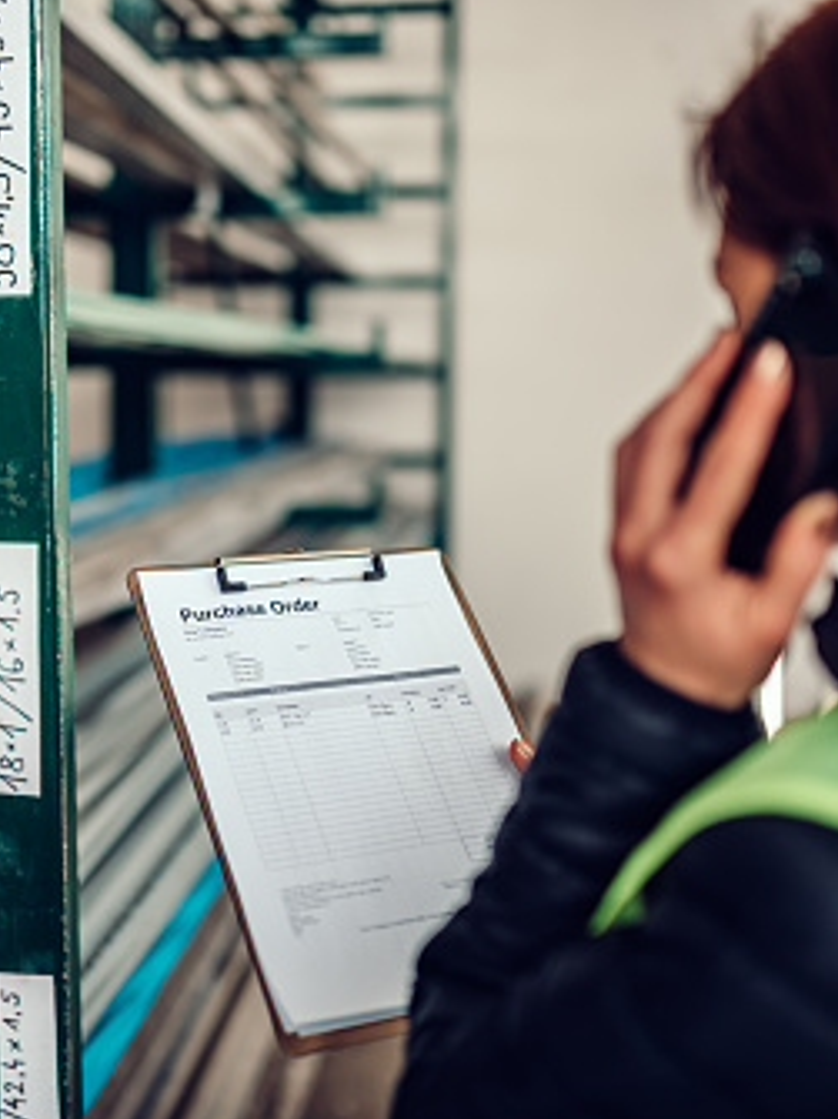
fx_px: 1647
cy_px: 560
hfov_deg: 28.4
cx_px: 284
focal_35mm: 51
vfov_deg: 37.5
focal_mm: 35
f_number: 1.4
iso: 100
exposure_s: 1/250
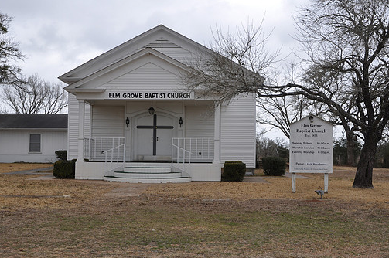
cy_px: 137
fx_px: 486
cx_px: 196
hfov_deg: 43.7
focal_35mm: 45
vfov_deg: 29.8
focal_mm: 26
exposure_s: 1/50
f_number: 7.1
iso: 200
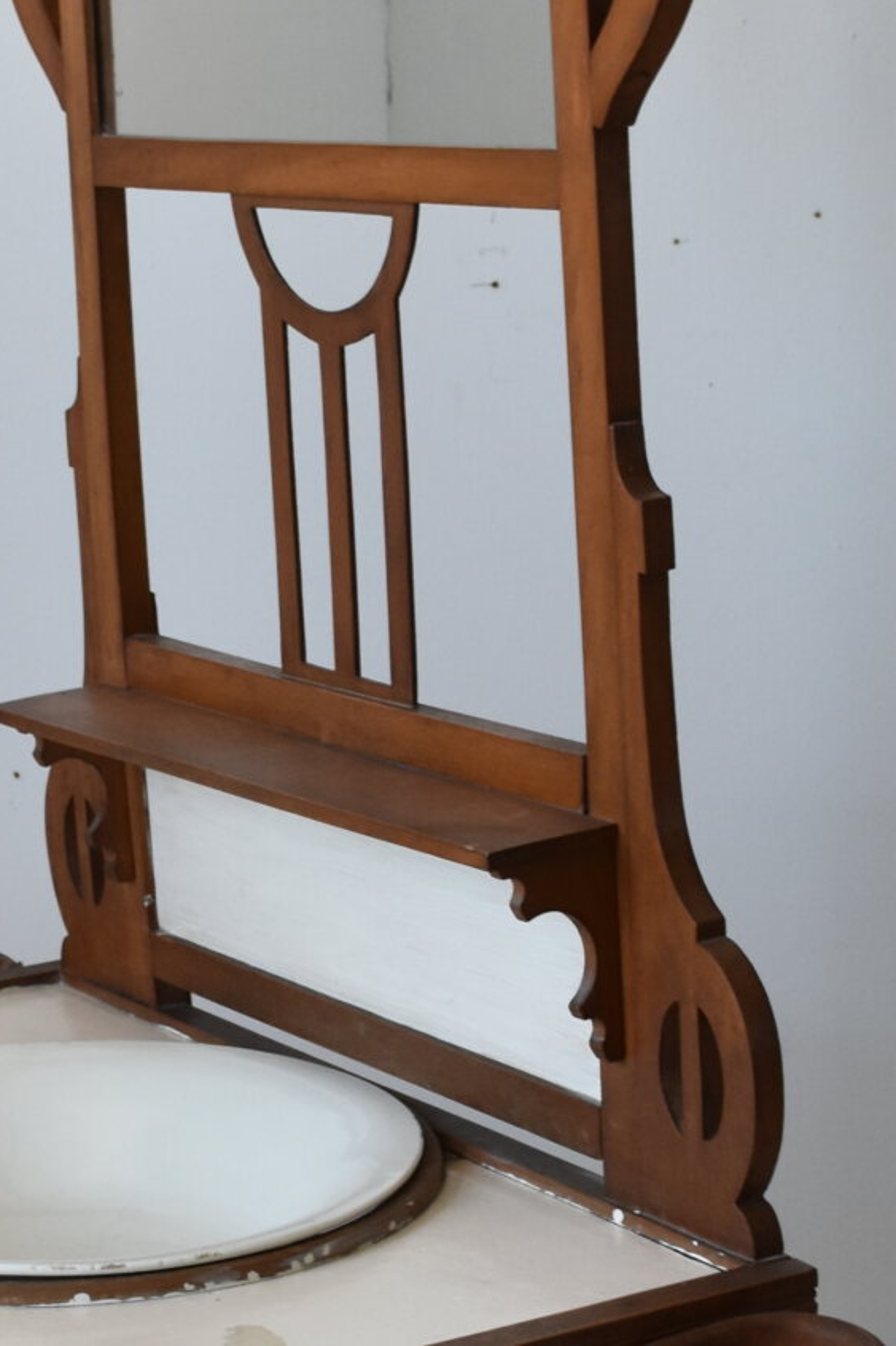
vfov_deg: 20.4
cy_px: 811
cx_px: 195
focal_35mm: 100
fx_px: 3735
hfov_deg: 13.6
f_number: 5
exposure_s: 1/100
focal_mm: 22
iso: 800
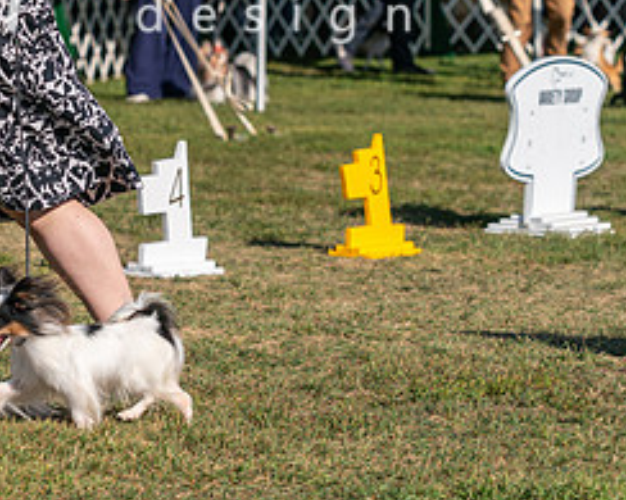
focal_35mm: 244
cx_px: 40
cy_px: 108
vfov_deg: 6.3
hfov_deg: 7.9
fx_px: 4519
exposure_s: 1/1250
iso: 100
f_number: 4.5
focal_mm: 94
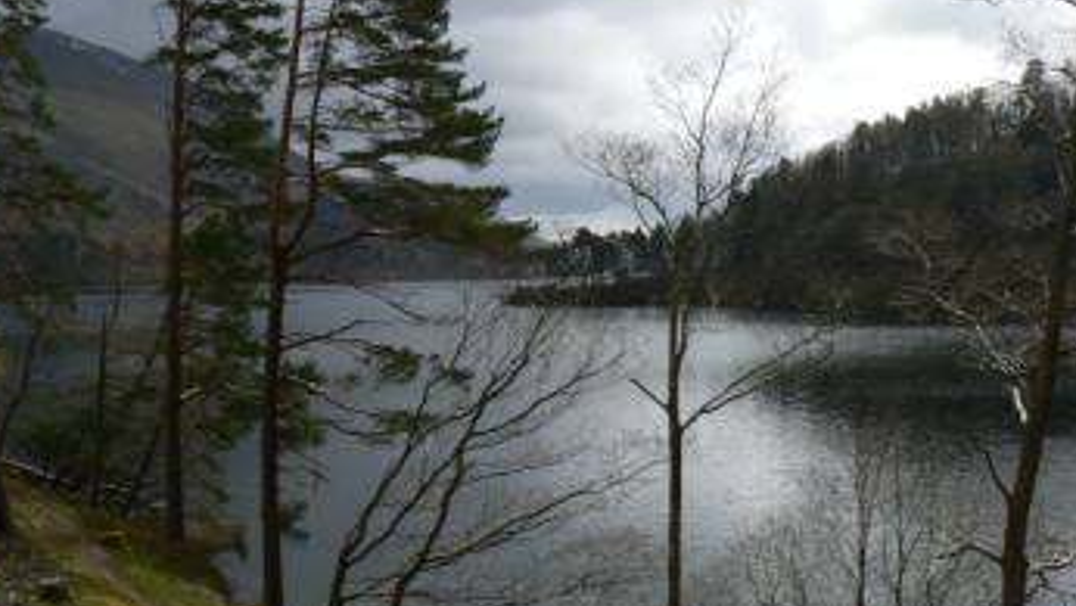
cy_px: 261
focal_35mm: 49
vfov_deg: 24.4
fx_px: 1399
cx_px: 529
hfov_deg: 42.1
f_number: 6.3
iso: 80
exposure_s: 1/500
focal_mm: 6
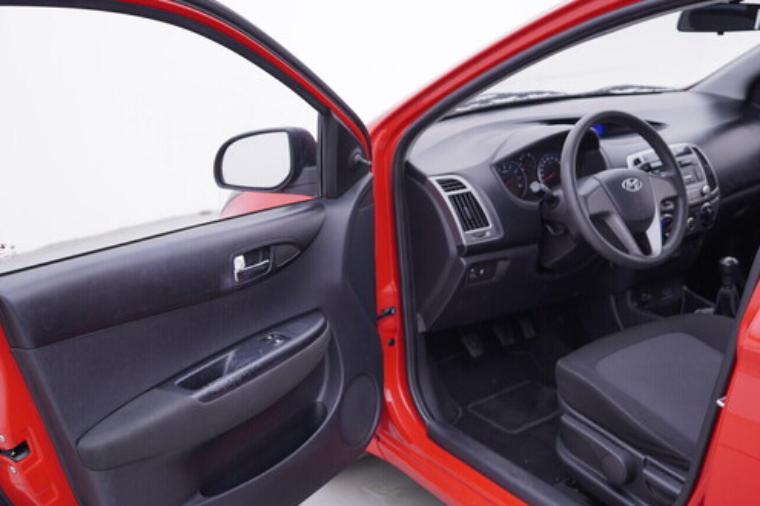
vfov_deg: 33.4
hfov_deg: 48.5
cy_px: 254
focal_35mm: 40
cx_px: 382
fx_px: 844
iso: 125
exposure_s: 1/50
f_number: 3.2
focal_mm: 24
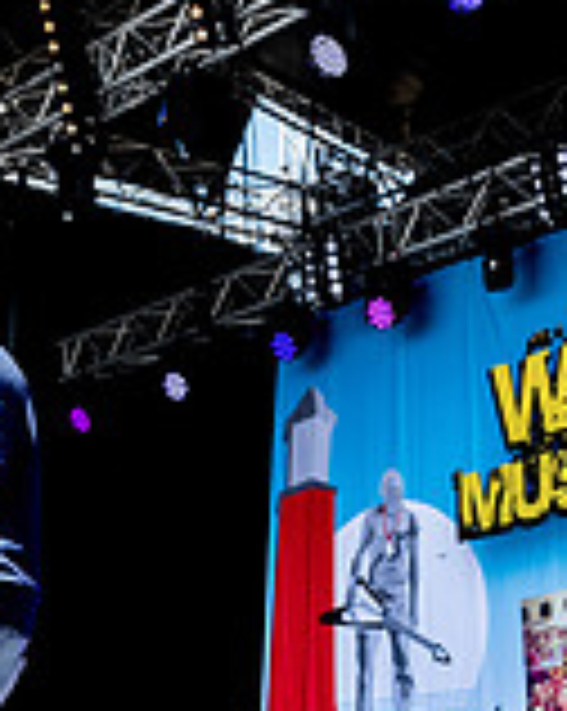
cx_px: 89
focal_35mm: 99
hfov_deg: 15.4
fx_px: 2081
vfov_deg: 19.3
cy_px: 482
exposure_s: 1/1250
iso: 900
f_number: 5.6
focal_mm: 24
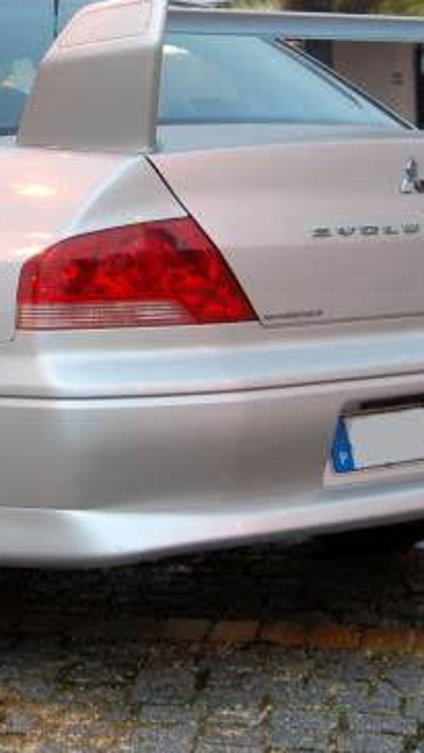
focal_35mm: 88
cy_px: 157
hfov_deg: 13.2
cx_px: -160
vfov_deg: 23.8
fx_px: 1758
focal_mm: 20
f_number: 3.8
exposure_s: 1/6
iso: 100
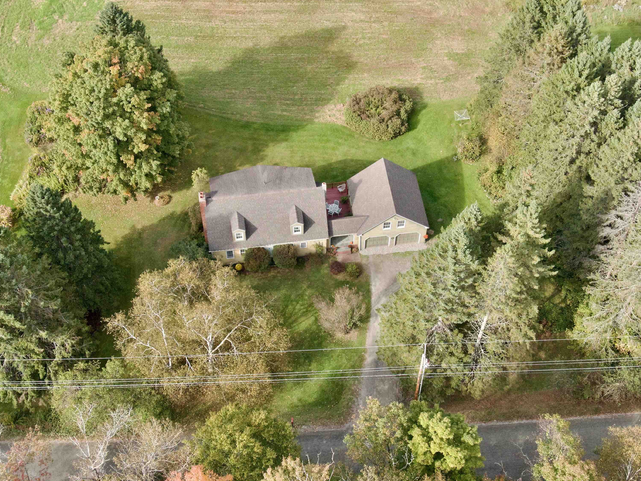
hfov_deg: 38.9
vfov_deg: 29.7
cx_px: 325
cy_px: 244
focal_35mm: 49
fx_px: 907
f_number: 3.8
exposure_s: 1/160
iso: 100
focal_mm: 8.6
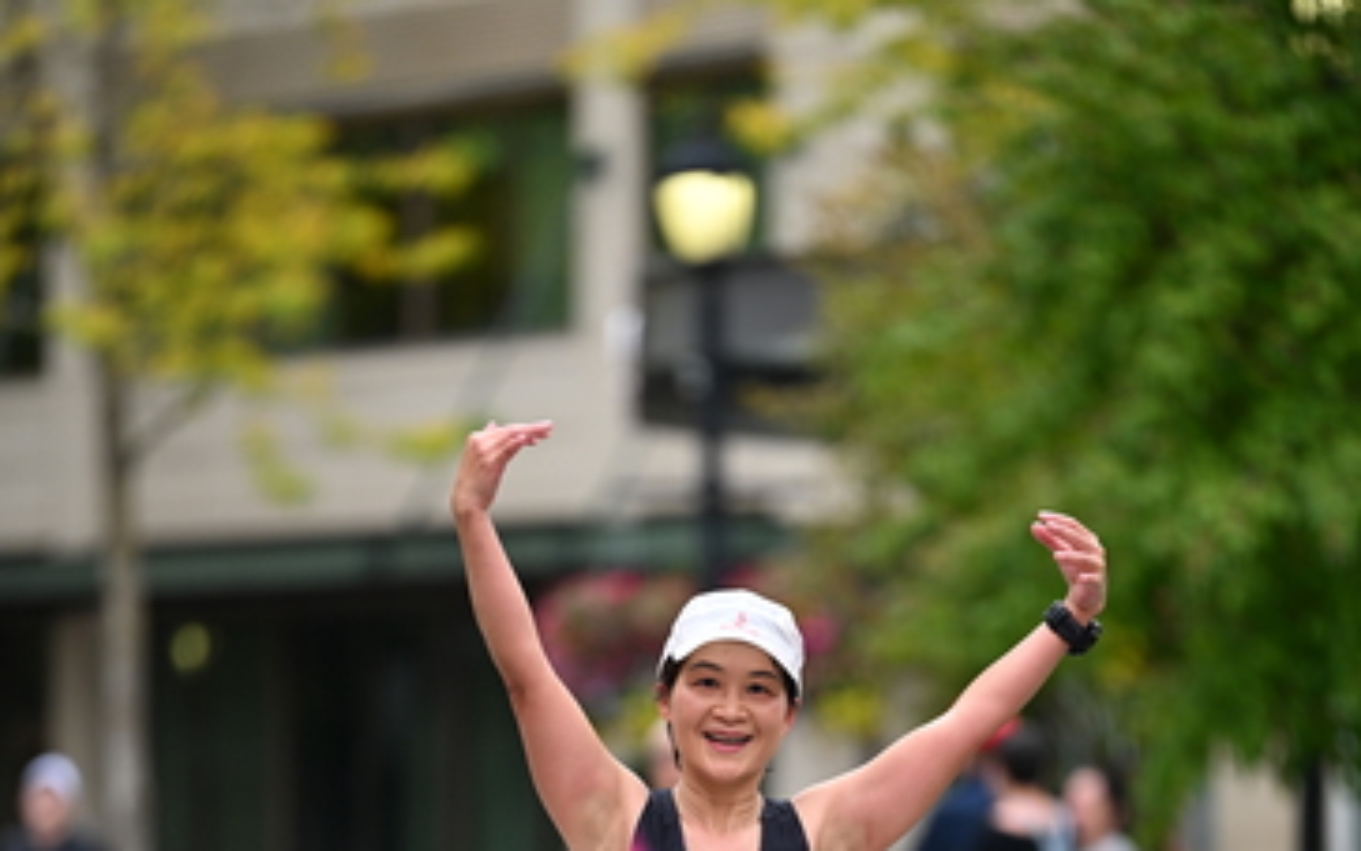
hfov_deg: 6.8
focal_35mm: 309
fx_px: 11463
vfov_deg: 4.2
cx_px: 680
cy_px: 960
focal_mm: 200
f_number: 2.8
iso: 640
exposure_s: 1/2000
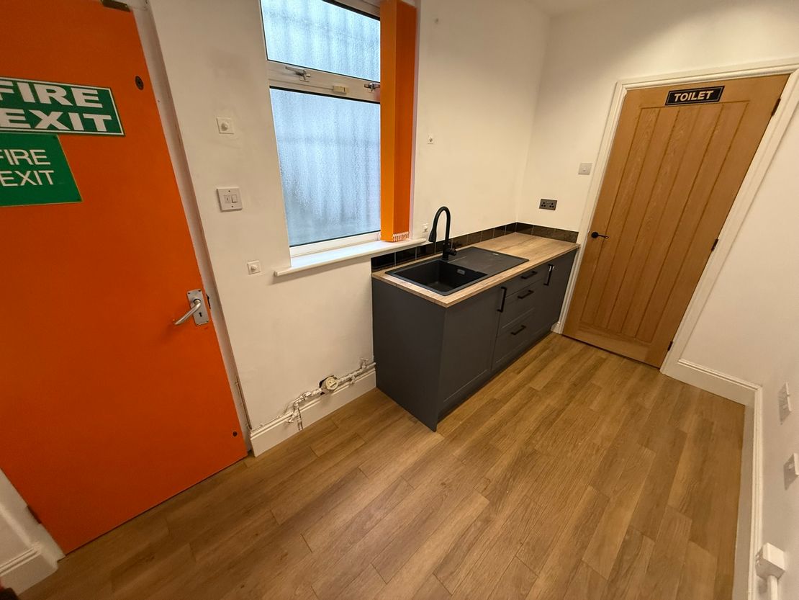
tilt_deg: -24.6
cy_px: 300
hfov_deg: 102.1
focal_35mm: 14
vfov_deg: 85.7
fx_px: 323
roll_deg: +0.9
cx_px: 400
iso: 320
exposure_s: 1/100
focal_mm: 2.22
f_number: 2.2
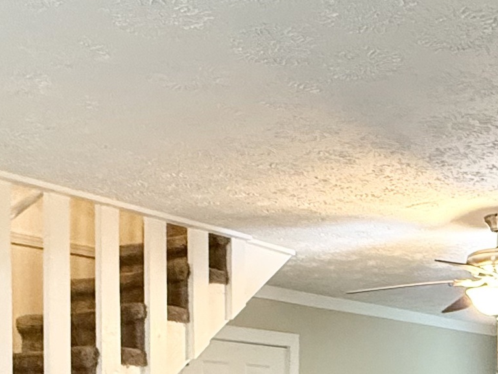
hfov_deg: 33.5
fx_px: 806
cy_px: 427
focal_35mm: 56
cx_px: 387
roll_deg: -0.3
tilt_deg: -2.0
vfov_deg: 24.1
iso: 640
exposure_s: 1/60
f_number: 2.2
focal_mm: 2.22
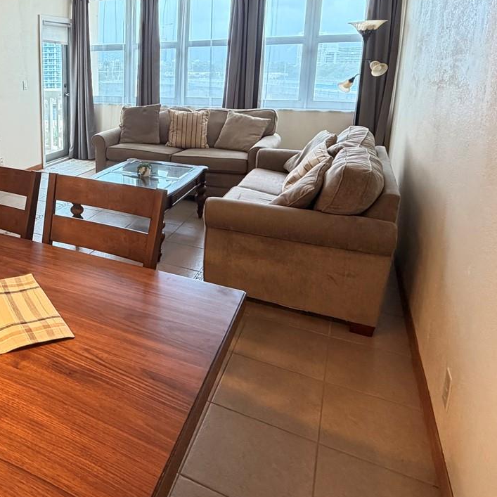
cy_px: 153
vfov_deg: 55.7
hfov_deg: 52.2
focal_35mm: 28
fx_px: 455
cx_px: 75
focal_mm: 2.22
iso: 250
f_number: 2.2
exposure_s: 1/60
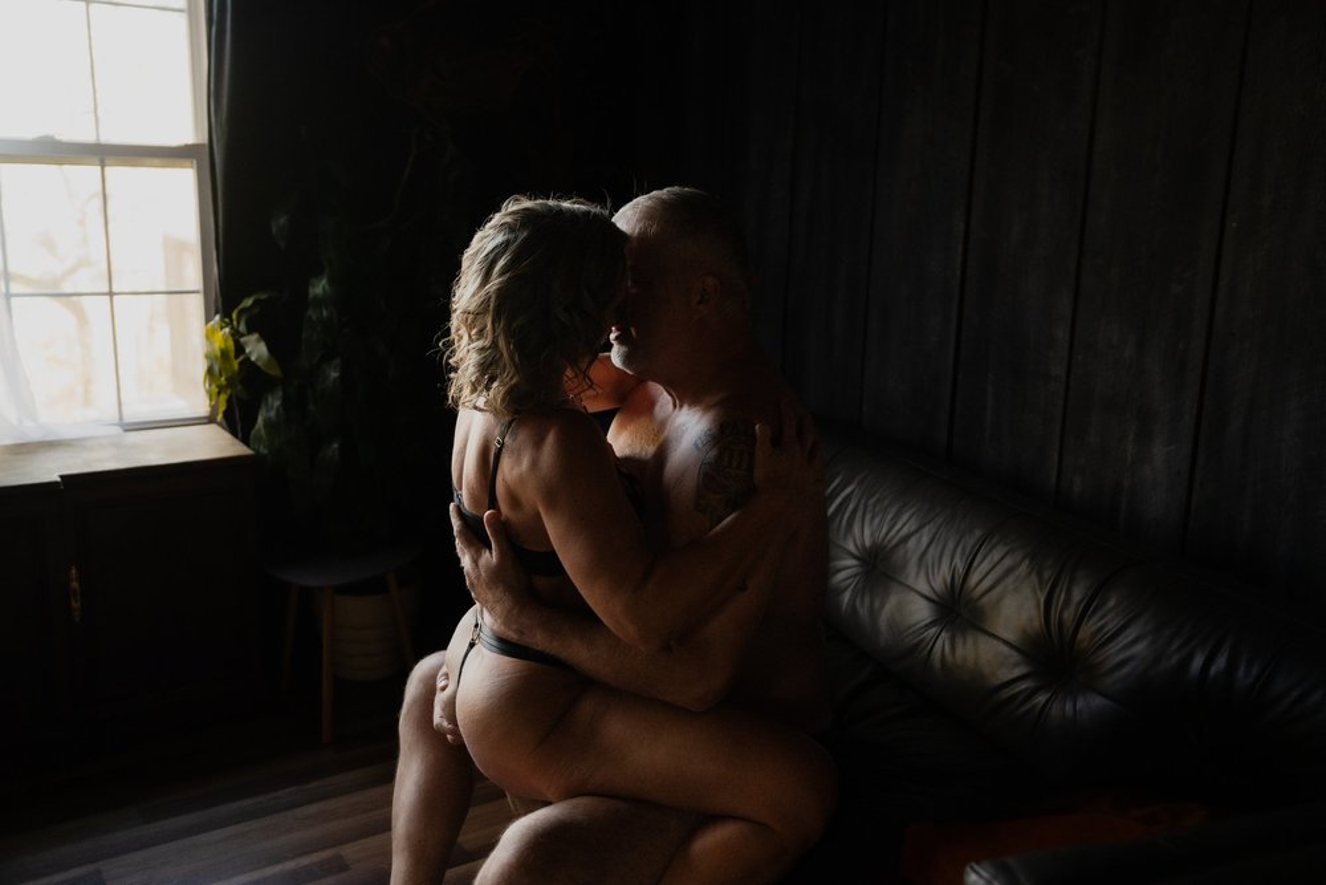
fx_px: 1216
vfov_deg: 40.0
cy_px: 442
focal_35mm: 33
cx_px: 663
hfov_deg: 57.2
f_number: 2.8
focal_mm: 33
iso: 3200
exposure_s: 1/200
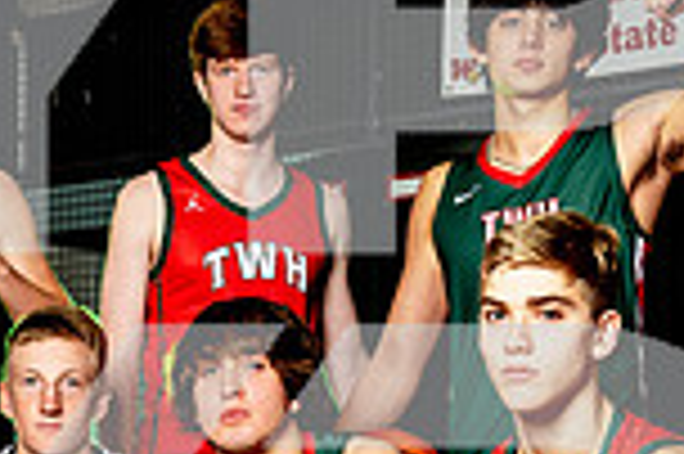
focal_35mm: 103
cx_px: 176
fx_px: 1955
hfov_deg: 19.7
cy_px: 564
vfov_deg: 12.9
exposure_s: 1/200
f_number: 8
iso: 200
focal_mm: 27
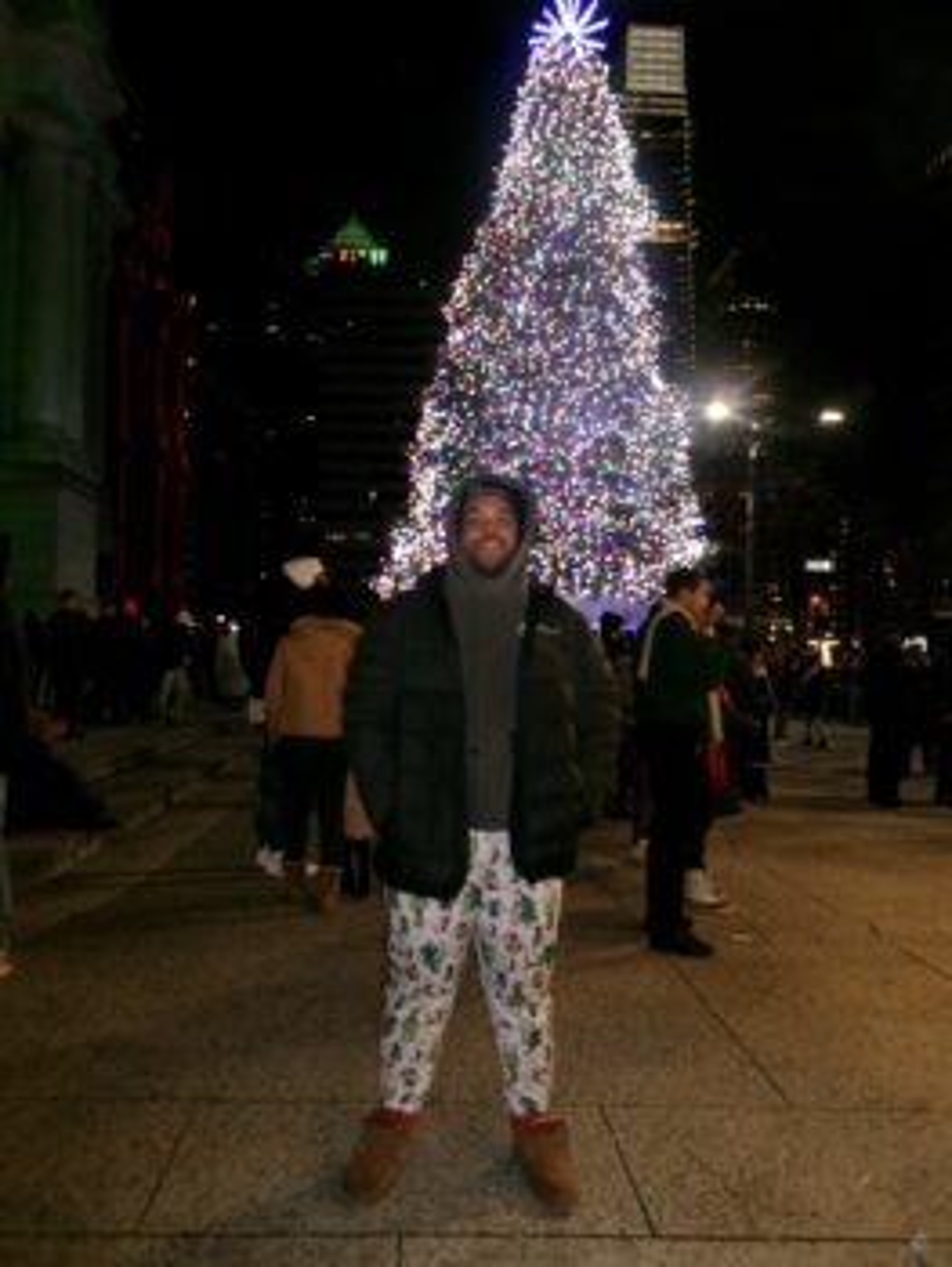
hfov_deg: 49.8
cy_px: 634
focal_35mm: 28
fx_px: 1025
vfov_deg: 63.4
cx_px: 476
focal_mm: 5.1
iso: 400
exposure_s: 1/34
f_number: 3.9
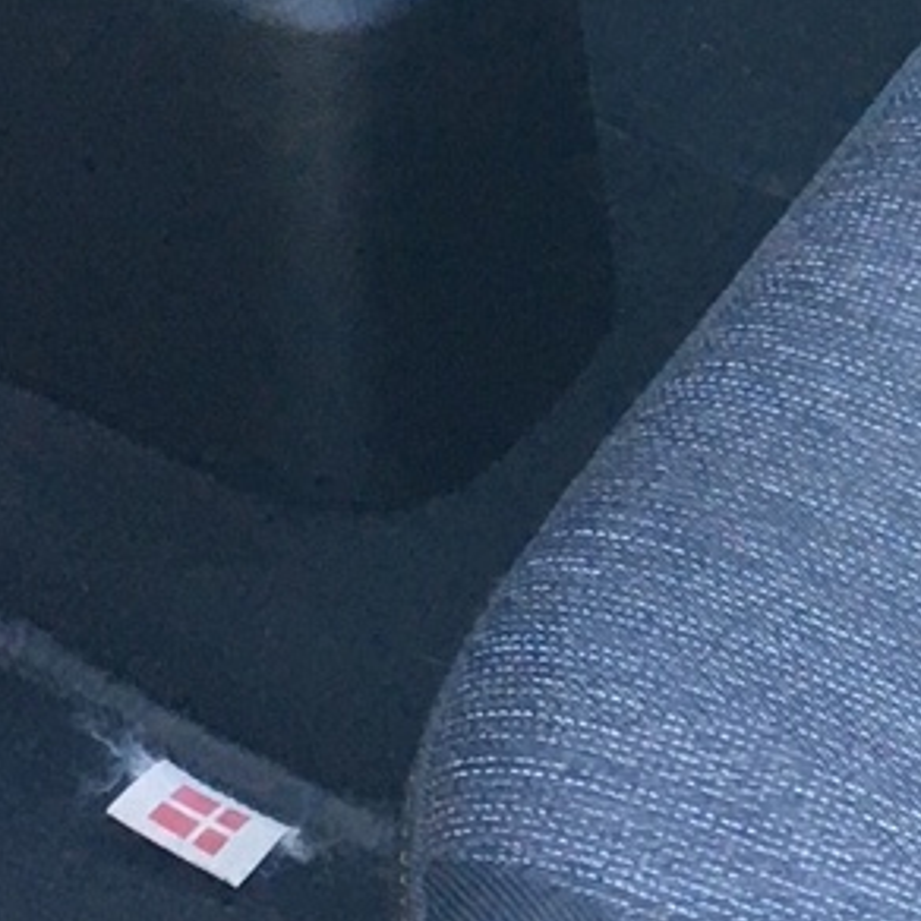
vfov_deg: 9.8
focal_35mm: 177
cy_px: 3
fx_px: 5328
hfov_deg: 9.5
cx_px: 1602
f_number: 2.2
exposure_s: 1/33
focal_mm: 4.15
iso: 50
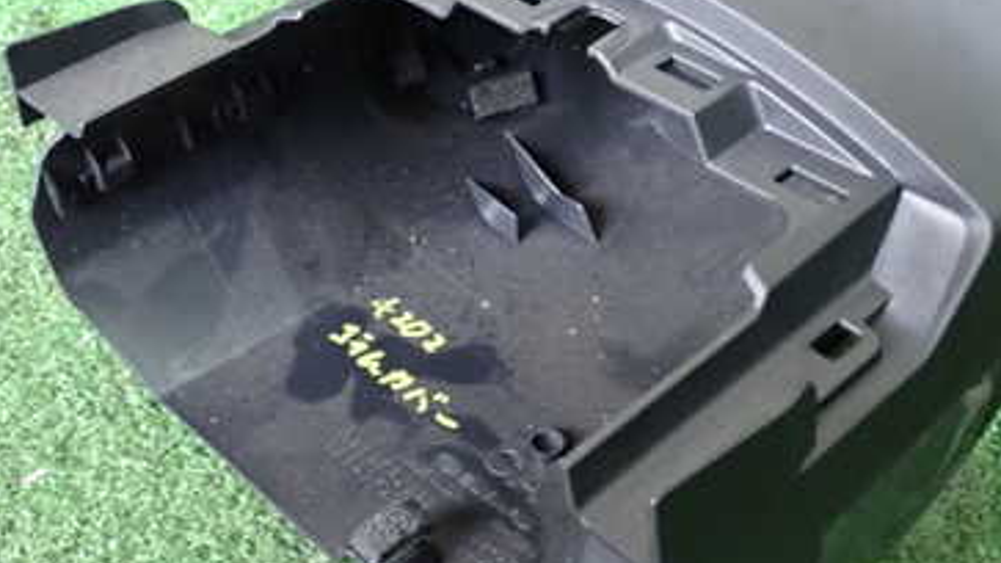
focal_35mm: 54
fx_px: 1433
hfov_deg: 38.2
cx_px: 640
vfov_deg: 22.2
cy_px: 229
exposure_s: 1/50
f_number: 2.3
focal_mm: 5.4
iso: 1250
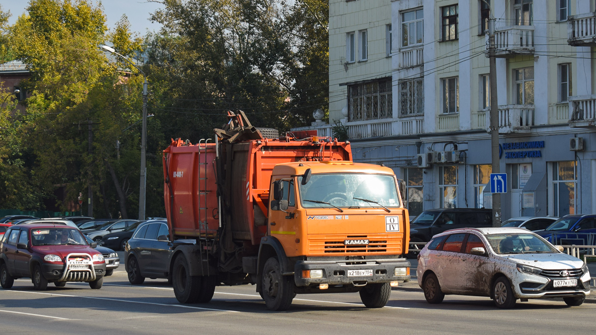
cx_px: 295
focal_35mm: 88
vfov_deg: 13.8
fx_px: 1383
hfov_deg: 24.3
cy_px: 172
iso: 200
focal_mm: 55
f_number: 5.6
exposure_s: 1/800
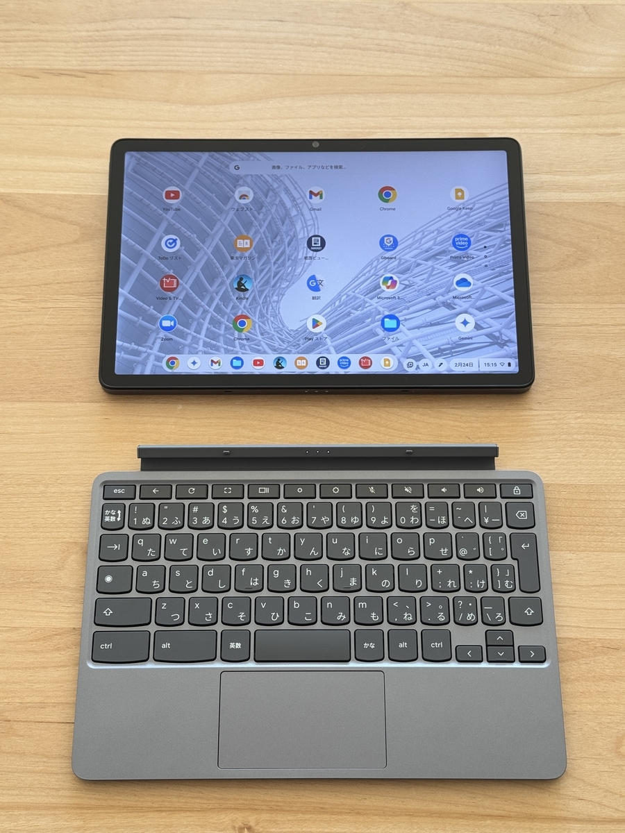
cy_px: 416
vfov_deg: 39.7
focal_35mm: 48
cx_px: 312
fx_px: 1156
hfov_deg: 30.3
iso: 64
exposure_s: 1/121
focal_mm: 6.76
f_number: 1.78
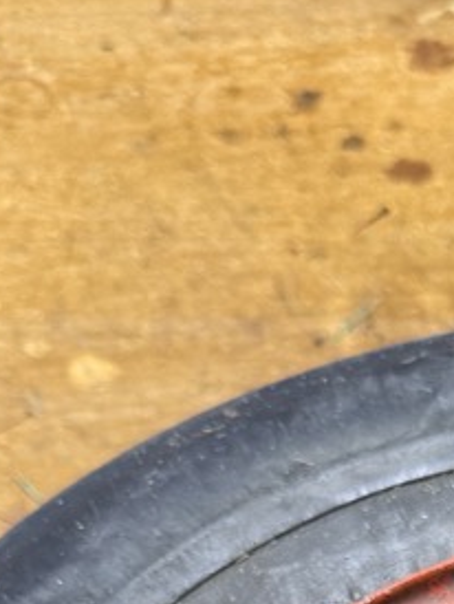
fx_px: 1833
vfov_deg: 15.8
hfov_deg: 13.4
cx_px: 646
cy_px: 1102
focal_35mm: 105
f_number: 1.78
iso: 160
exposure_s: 1/60
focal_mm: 6.76
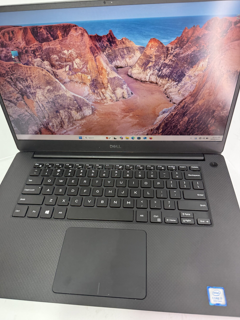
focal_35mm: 25
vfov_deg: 69.4
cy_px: 157
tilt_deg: -45.3
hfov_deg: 54.9
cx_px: 116
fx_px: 231
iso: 160
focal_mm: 6.76
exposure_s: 1/197
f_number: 1.78
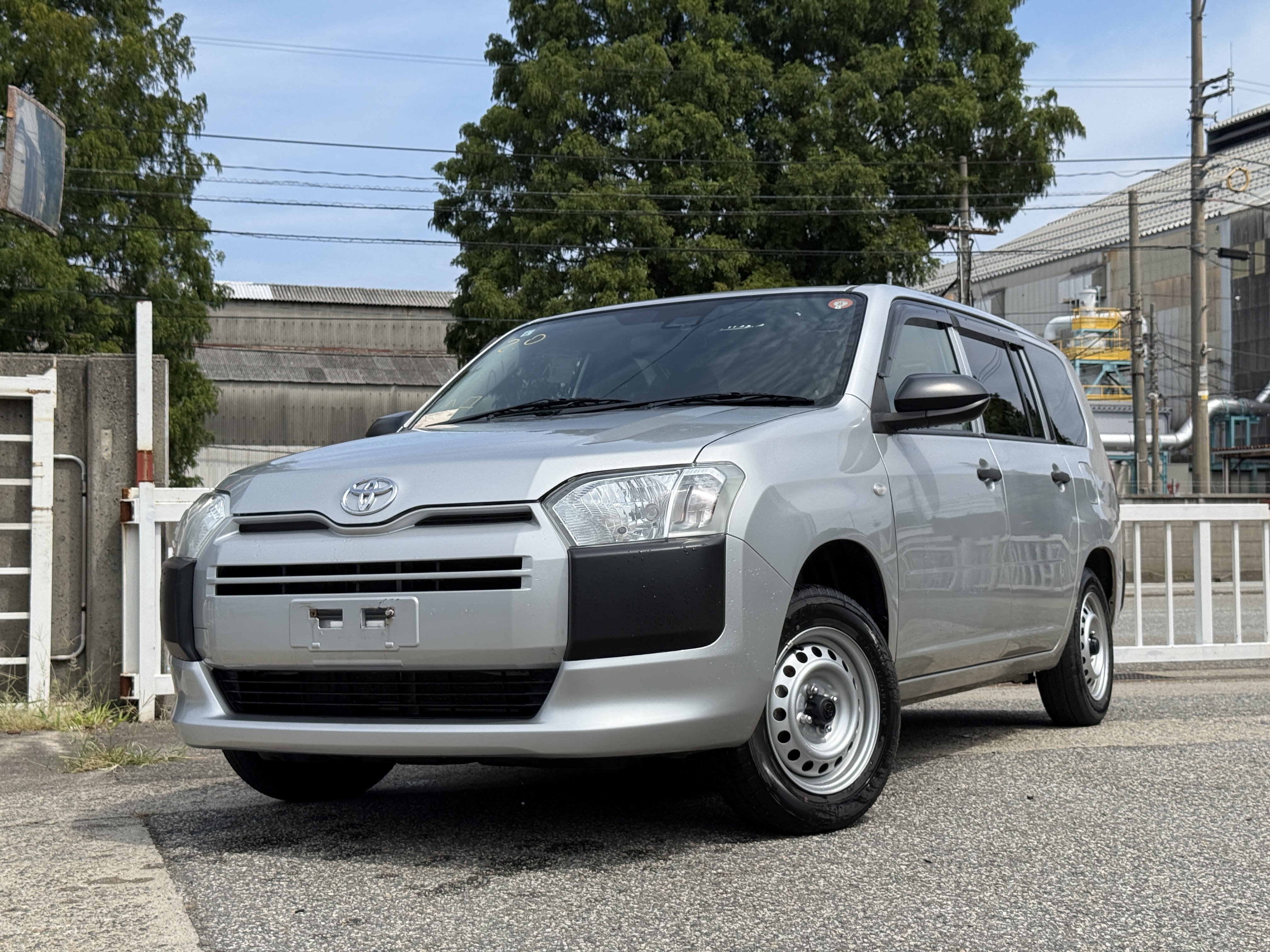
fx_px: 1761
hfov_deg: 39.7
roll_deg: +0.4
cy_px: 476
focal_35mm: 48
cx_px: 635
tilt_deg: +2.0
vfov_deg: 30.3
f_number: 1.78
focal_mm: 6.76
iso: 80
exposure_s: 1/7143
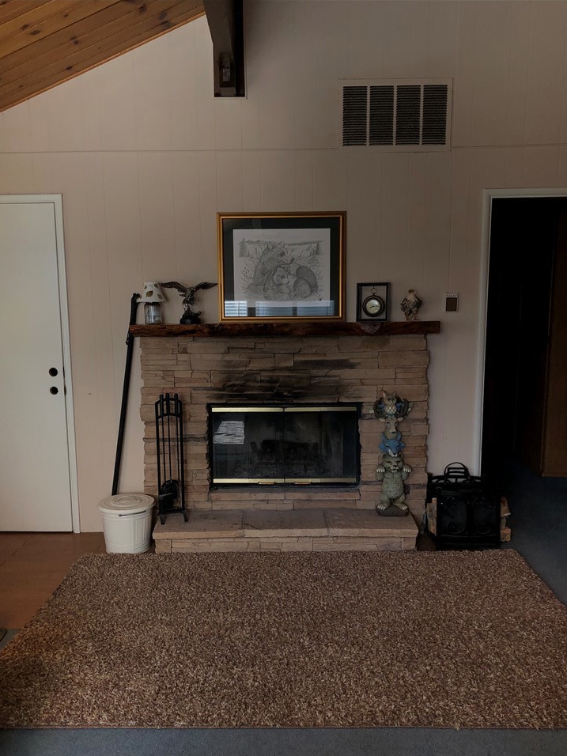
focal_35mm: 30
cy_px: 404
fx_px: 655
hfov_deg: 46.8
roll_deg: -0.2
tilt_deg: -9.7
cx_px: 276
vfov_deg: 59.9
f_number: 1.8
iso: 32
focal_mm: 3.99
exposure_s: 1/120
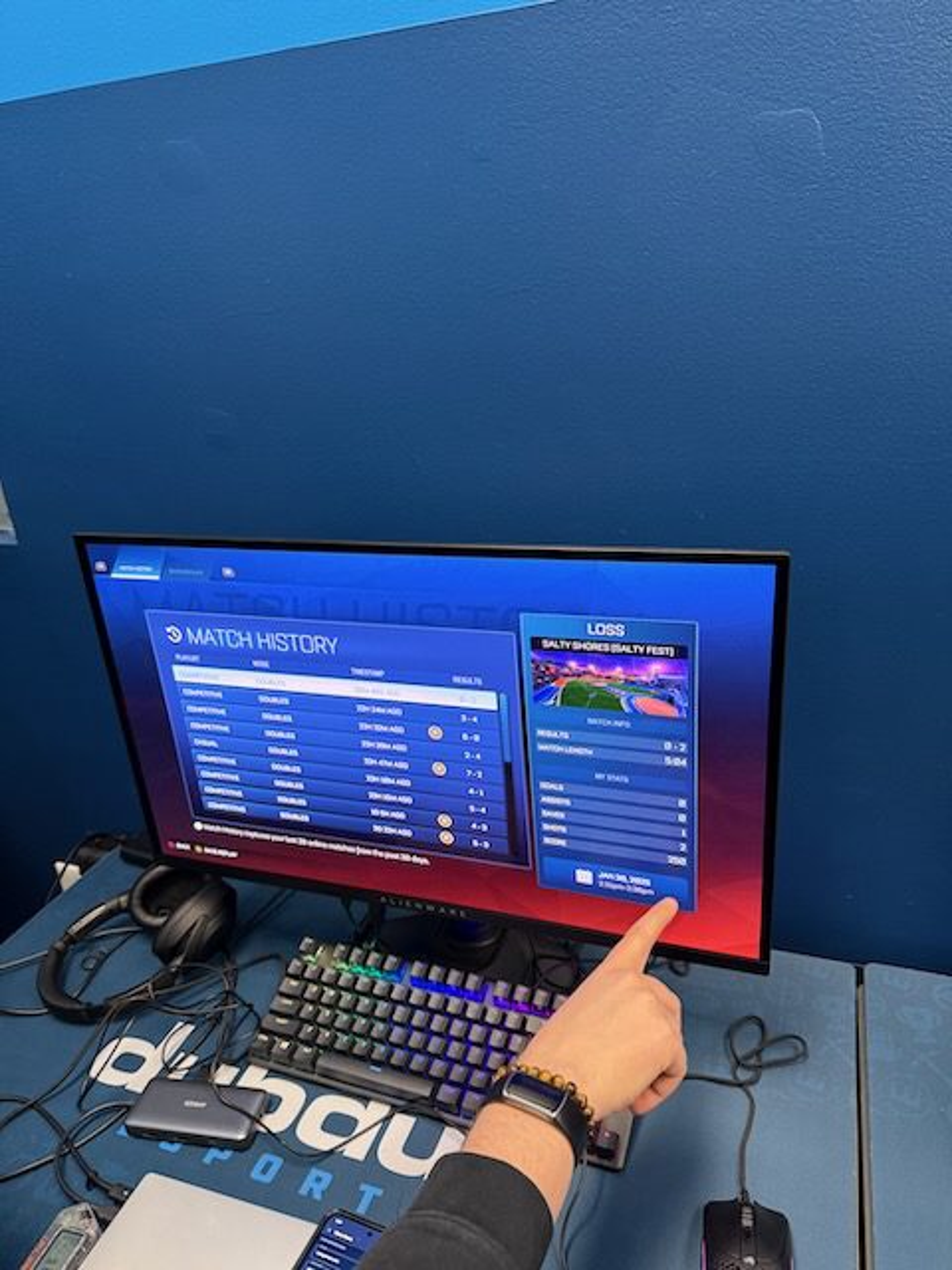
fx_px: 880
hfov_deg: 56.8
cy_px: 635
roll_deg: +1.5
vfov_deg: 71.6
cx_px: 476
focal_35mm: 24
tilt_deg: -21.1
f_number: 1.78
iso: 320
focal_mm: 6.76
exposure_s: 1/60
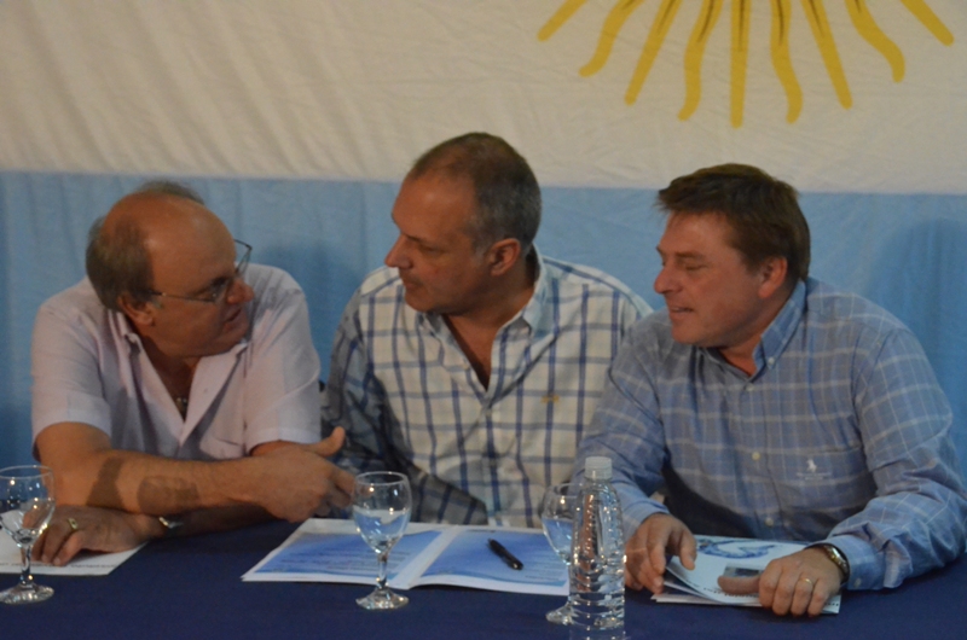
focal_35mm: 78
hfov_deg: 26.0
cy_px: 320
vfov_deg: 17.4
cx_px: 484
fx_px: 2091
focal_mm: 52
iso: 6400
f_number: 7.1
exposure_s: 1/200
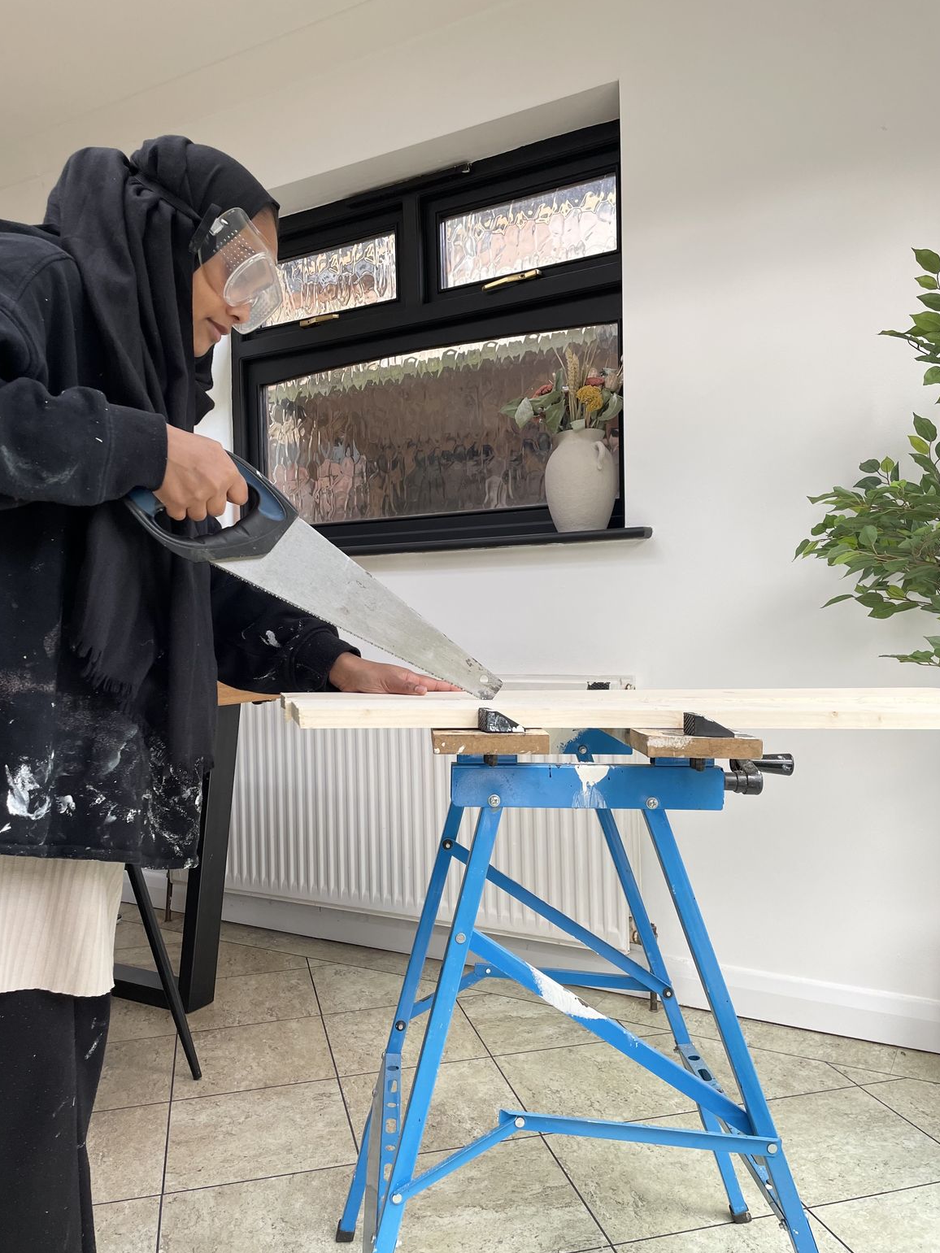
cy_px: 646
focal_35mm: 27
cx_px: 455
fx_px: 977
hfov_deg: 51.4
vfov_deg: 65.3
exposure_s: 1/121
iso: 64
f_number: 1.6
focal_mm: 4.2
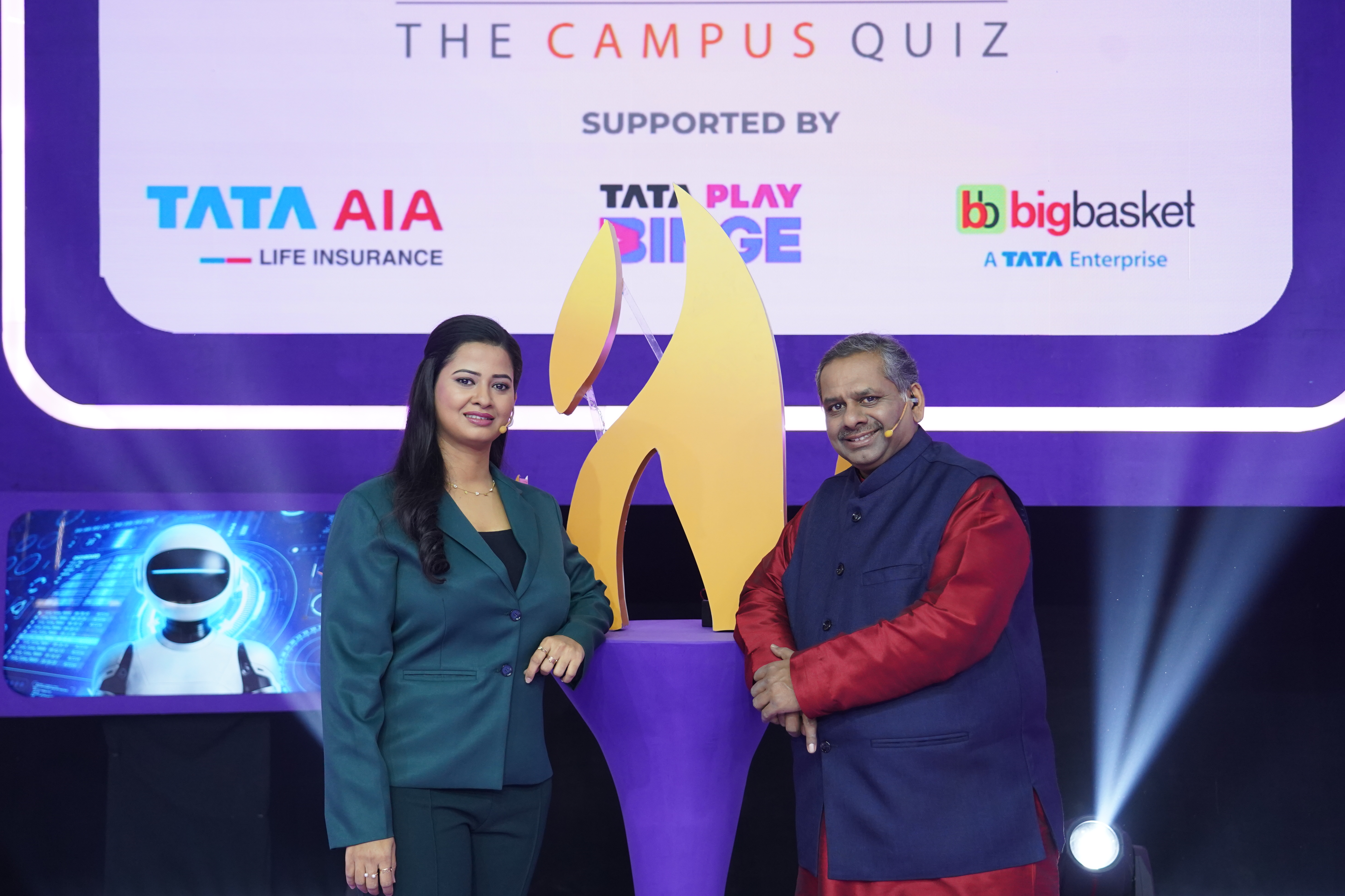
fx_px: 1532
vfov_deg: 32.6
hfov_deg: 47.4
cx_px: 668
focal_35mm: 41
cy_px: 437
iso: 2000
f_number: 4
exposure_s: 1/125
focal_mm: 40
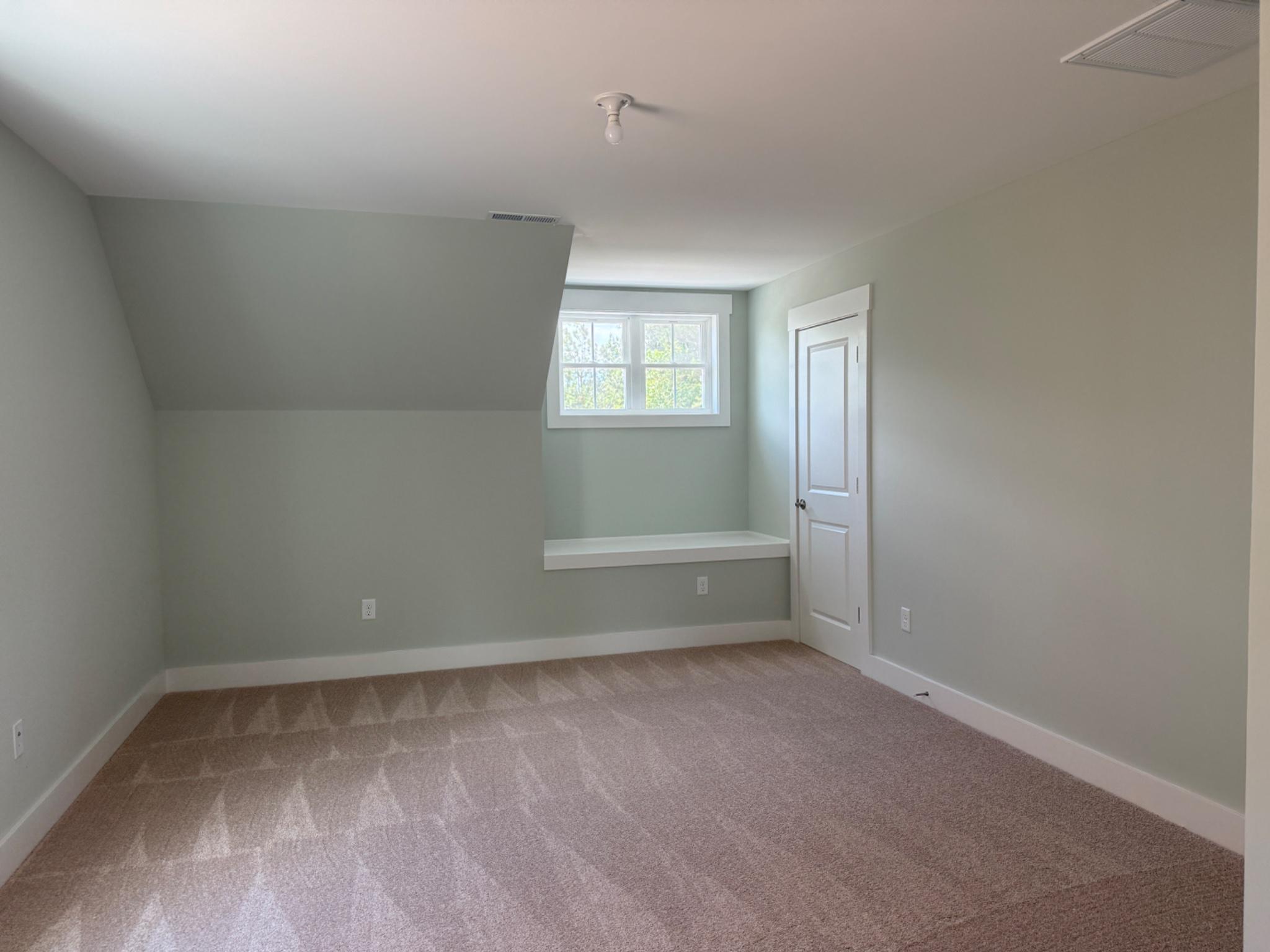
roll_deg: +1.0
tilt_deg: -1.8
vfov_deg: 56.8
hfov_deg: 71.6
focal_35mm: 24
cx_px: 635
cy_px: 476
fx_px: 881
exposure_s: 1/220
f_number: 1.78
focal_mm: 6.76
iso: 160
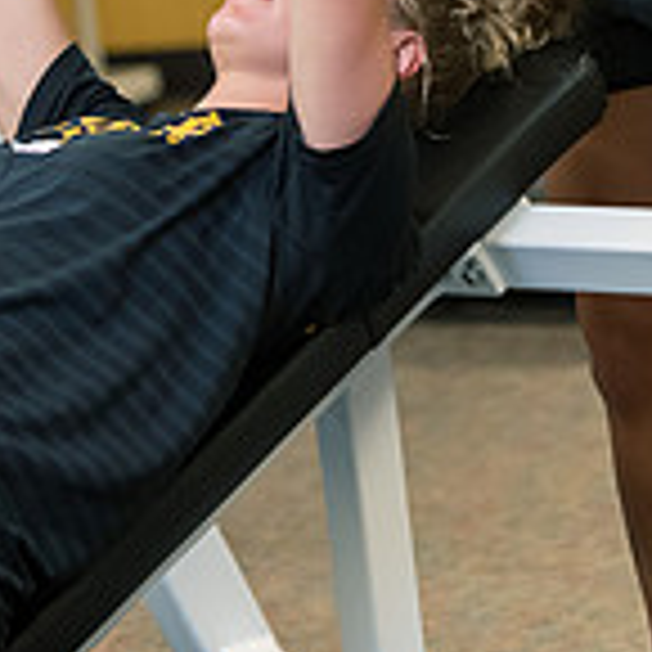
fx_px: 7608
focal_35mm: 357
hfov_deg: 4.9
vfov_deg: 4.9
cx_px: 384
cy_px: -255
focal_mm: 100
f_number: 3.2
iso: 1000
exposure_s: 1/200
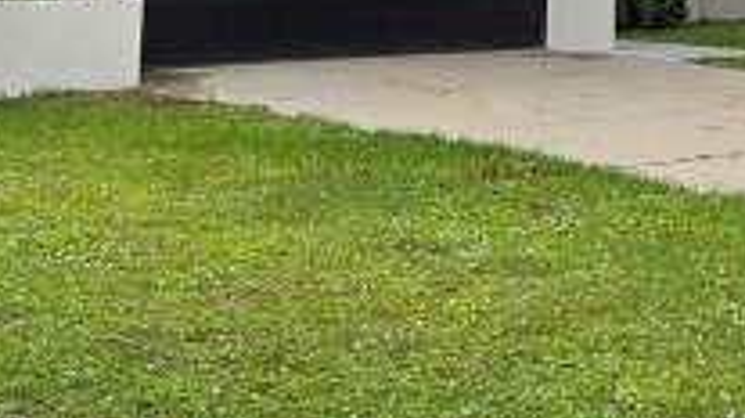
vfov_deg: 11.7
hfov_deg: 20.6
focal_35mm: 97
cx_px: 896
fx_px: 1914
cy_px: -292
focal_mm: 5.4
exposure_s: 1/1422
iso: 25
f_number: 1.8
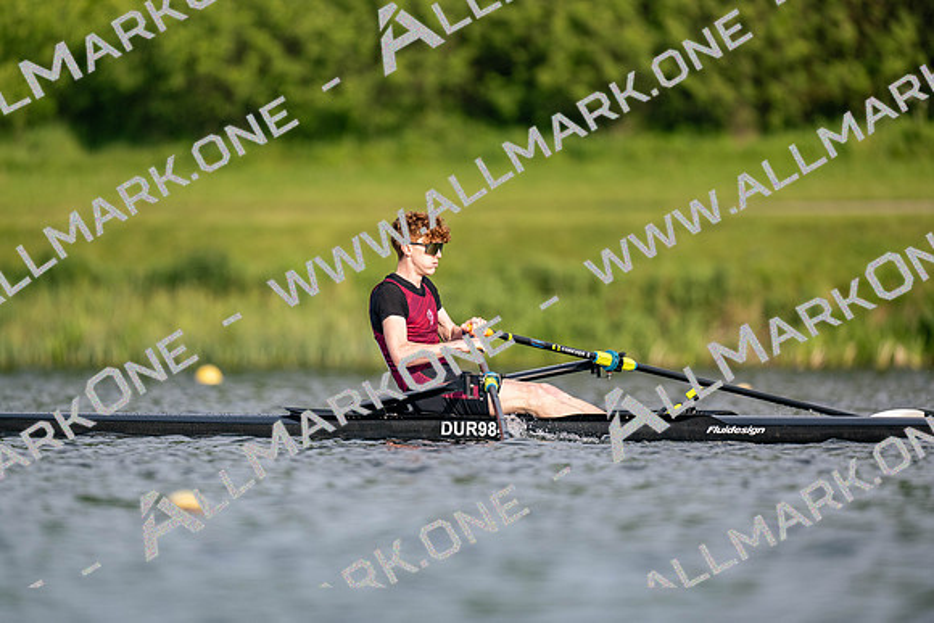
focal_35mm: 600
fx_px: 15570
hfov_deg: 3.4
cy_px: 312
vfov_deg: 2.3
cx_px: 467
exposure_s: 1/2500
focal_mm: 600
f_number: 4
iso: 360
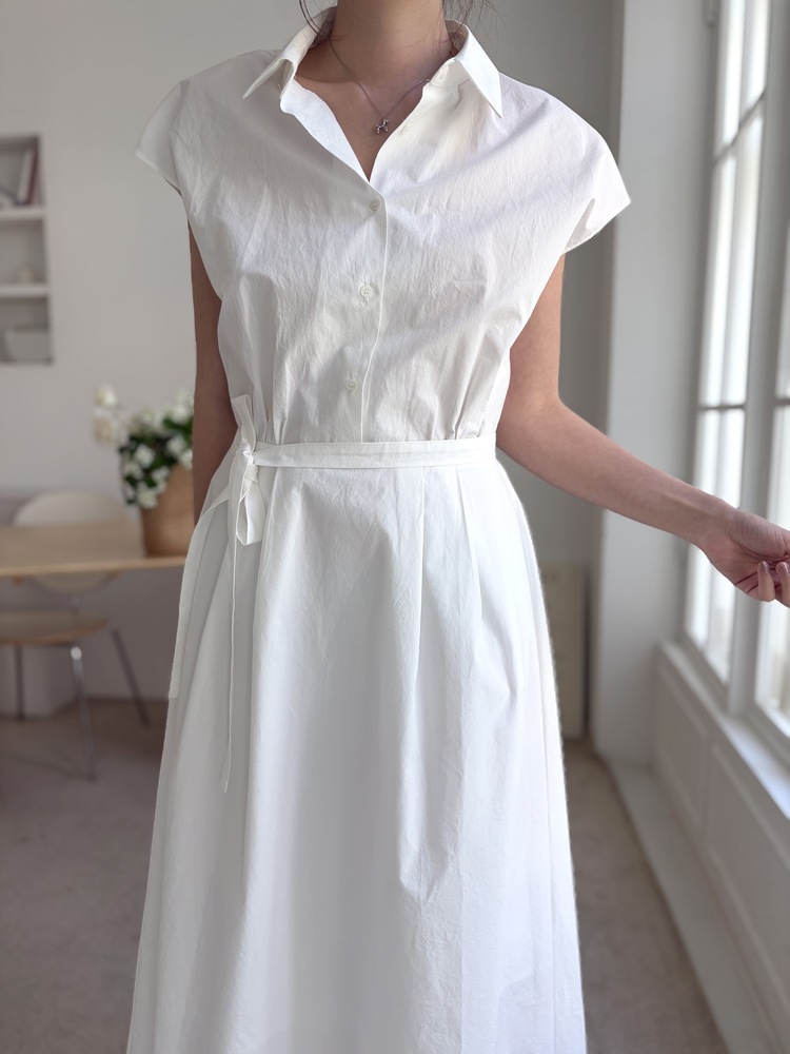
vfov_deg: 67.3
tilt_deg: -7.4
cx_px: 395
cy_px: 527
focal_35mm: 26
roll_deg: -0.2
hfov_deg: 53.1
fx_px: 791
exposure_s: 1/122
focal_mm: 5.96
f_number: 1.6
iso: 50
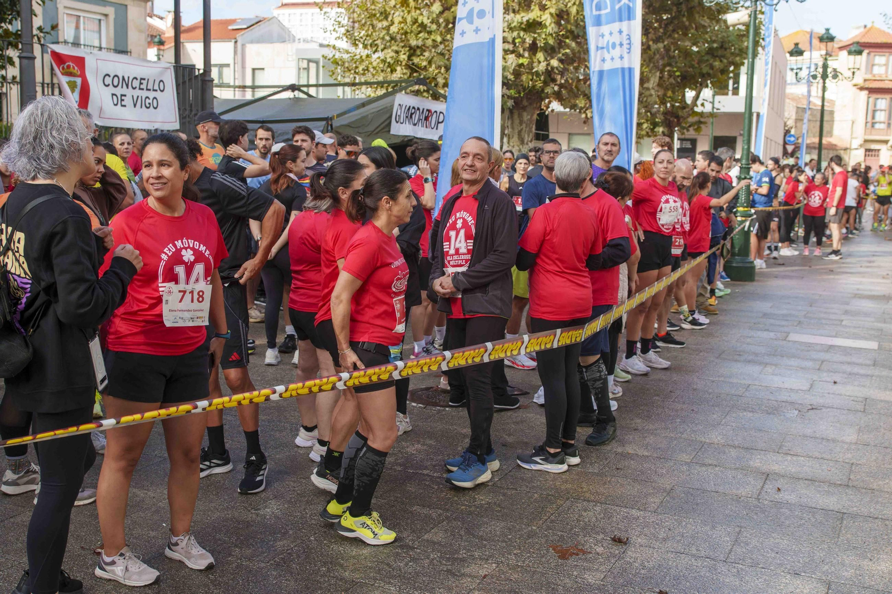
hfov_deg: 46.4
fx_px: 1040
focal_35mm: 42
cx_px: 446
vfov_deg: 31.9
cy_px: 297
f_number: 3.5
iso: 125
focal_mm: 28
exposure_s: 1/400
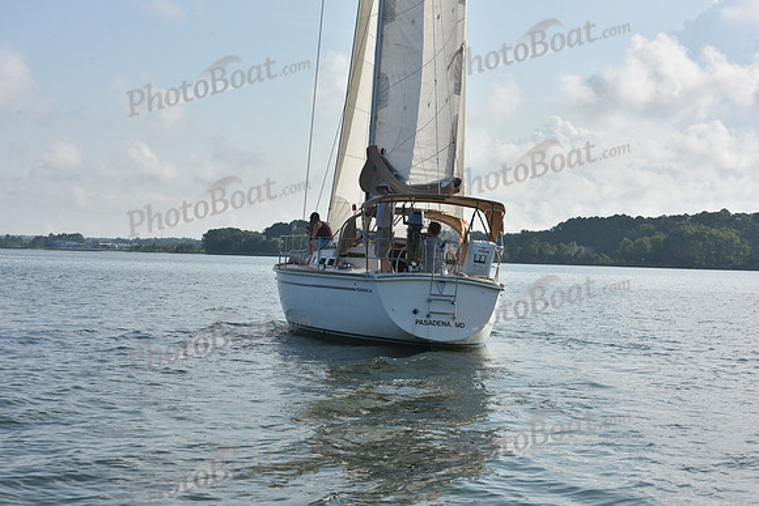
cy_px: 253
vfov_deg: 19.5
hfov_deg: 28.8
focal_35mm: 70
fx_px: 1476
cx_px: 380
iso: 320
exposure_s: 1/640
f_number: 13
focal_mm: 70
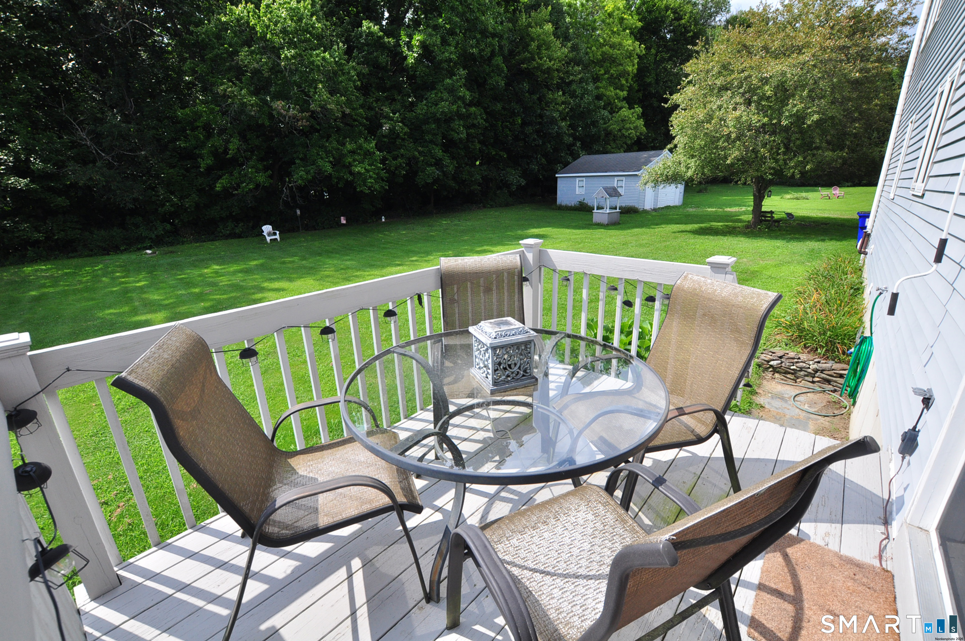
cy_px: 320
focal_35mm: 15
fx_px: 402
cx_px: 482
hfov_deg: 100.5
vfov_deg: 77.2
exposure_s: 1/640
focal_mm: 10
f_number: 8
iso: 400
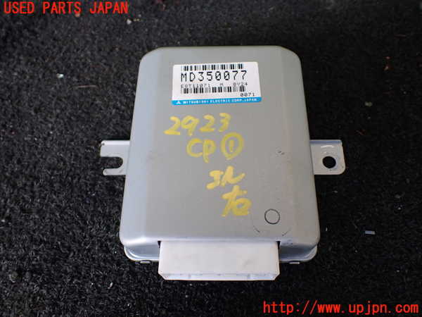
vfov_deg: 46.8
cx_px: 211
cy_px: 158
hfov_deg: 60.0
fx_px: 366
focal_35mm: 30
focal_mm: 5.4
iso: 250
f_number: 2.3
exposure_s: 1/125
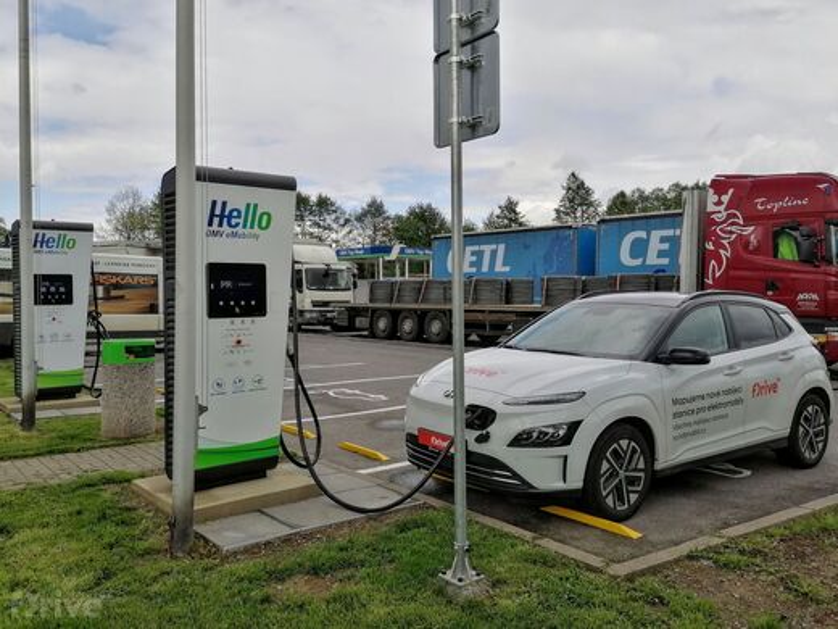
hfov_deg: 58.4
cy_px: 314
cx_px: 419
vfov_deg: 45.4
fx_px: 750
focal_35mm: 31
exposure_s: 1/1524
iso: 50
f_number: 1.8
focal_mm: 5.3
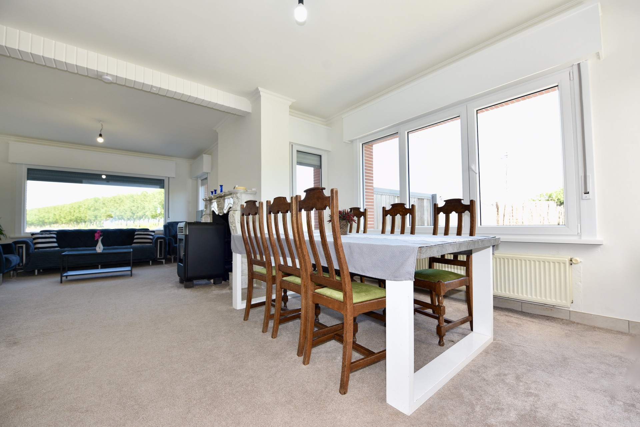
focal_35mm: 14
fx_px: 249
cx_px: 320
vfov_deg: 81.3
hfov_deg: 104.2
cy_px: 214
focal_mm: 14
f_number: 5
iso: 200
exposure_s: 1/60
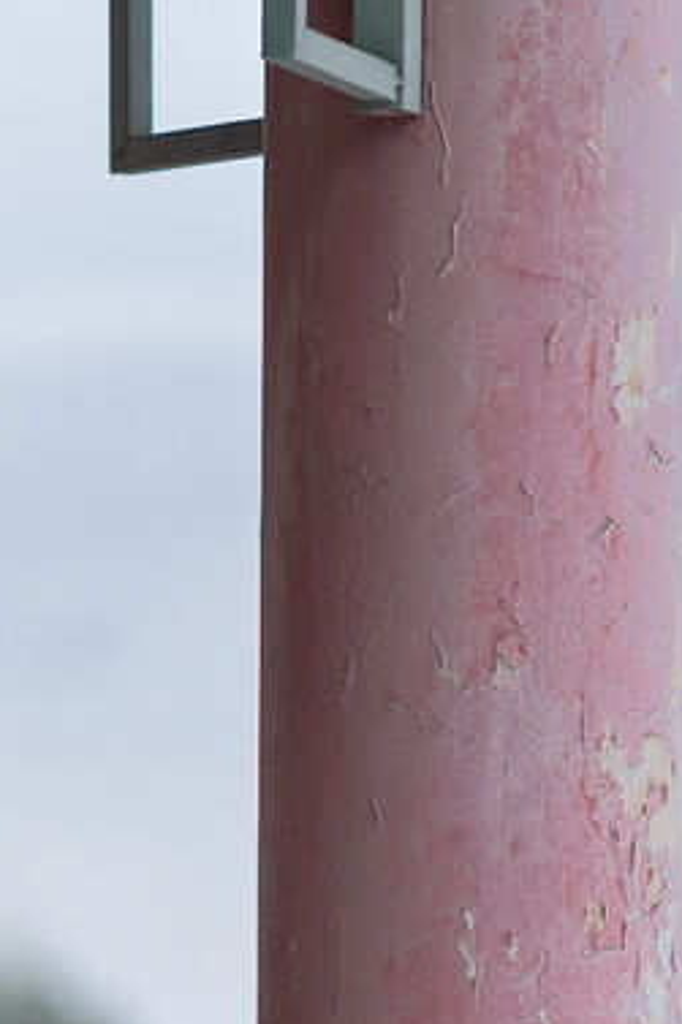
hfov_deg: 3.4
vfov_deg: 5.0
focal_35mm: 406
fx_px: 11547
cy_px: 1418
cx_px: 106
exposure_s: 1/1250
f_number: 2
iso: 200
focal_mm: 85
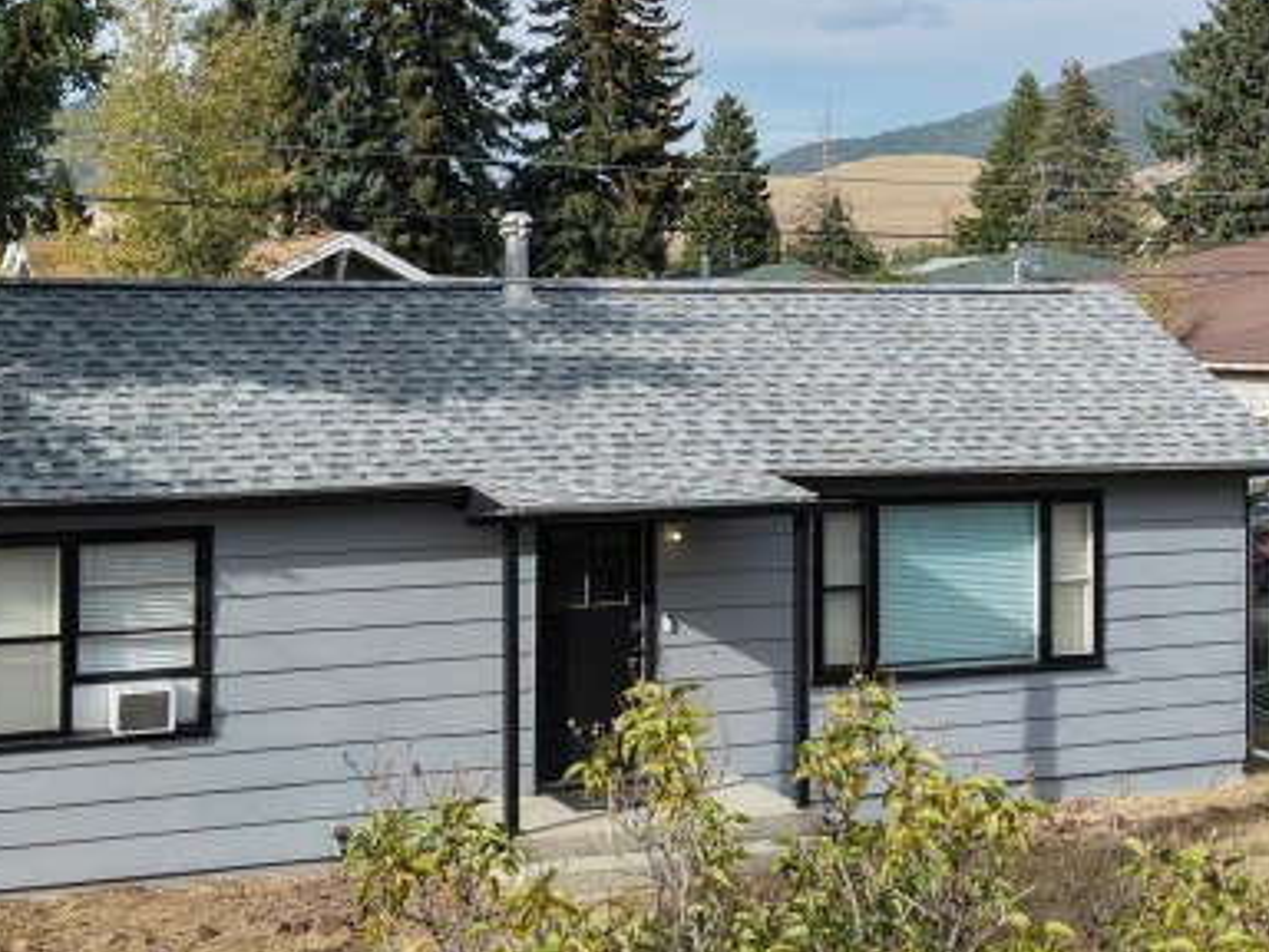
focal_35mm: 64
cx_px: 611
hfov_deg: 30.3
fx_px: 2346
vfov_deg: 22.8
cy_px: 321
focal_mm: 8.67
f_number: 1.8
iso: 290
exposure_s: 1/4000
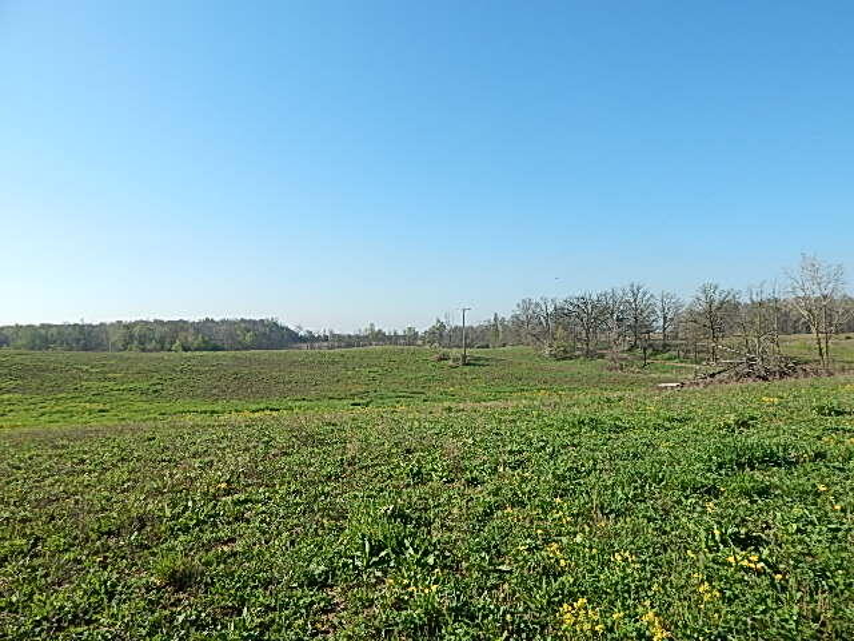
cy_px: 320
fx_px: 543
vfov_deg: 61.1
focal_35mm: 22
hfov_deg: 76.4
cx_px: 427
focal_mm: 4
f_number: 6
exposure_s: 1/400
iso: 125
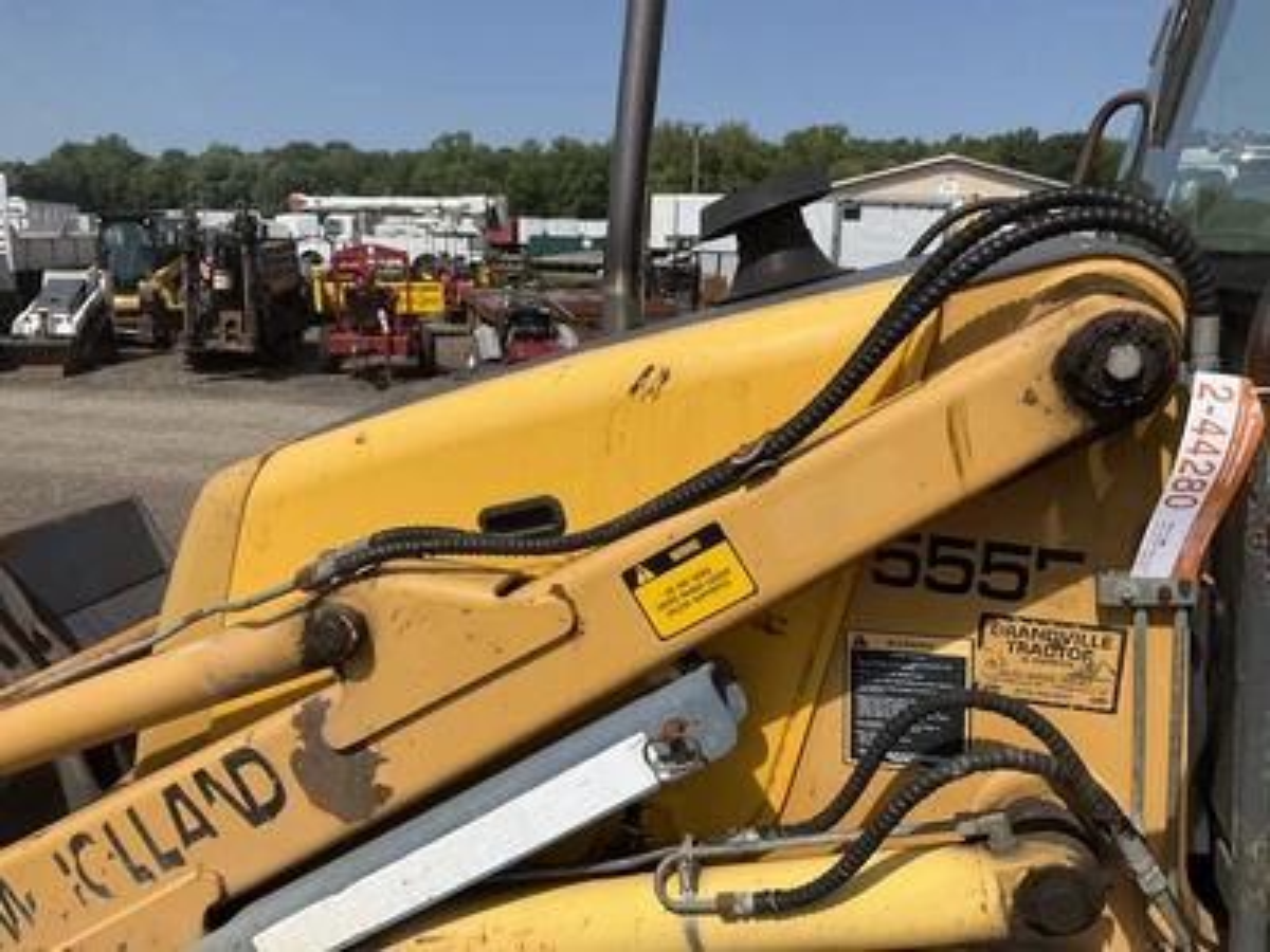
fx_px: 1064
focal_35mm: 29
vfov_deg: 48.2
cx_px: 635
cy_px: 476
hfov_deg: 61.7
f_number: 1.8
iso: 25
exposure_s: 1/3125
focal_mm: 3
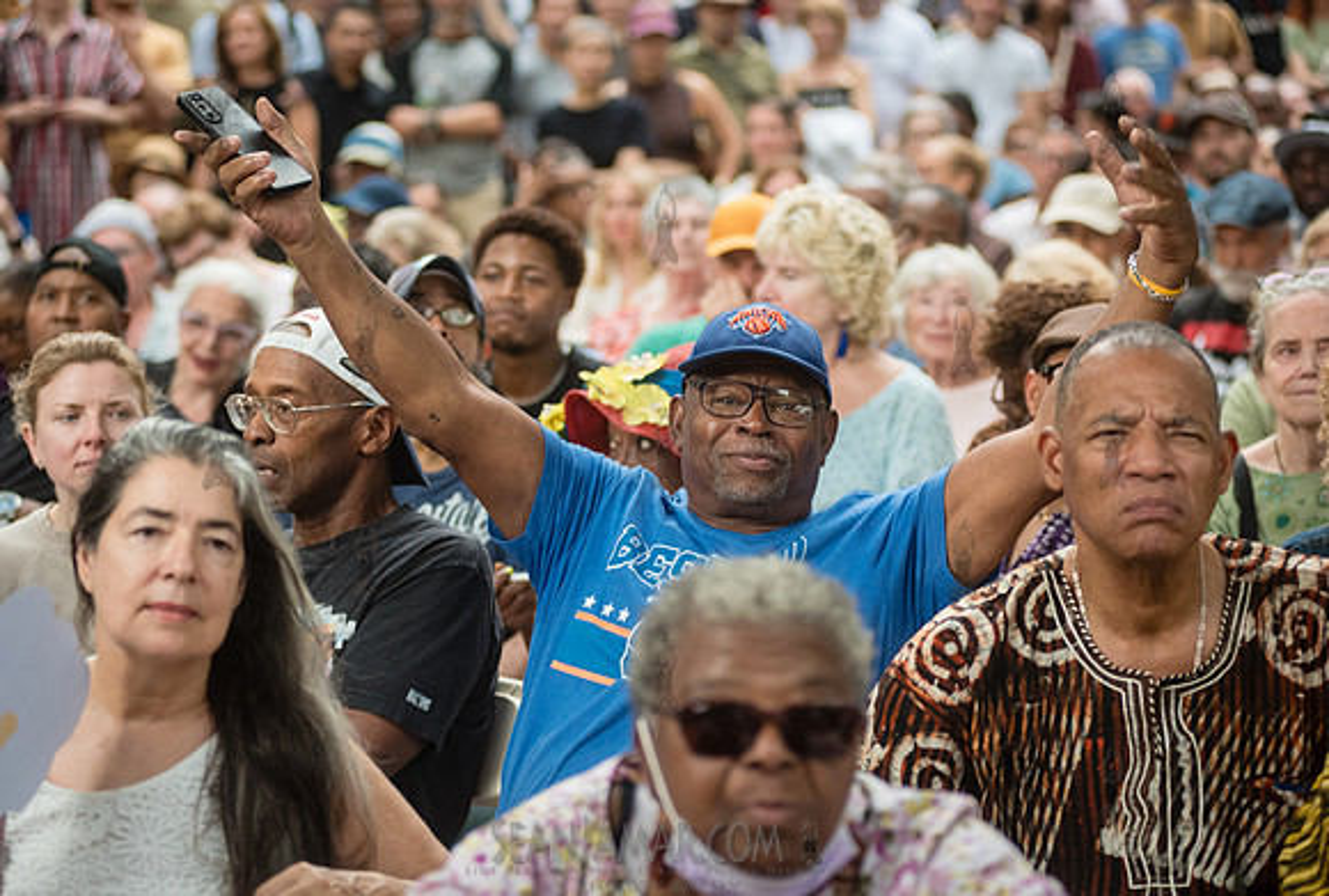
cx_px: 628
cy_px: 468
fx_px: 3583
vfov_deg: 14.3
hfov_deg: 21.0
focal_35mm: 97
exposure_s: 1/160
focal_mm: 92
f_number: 3.2
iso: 2000
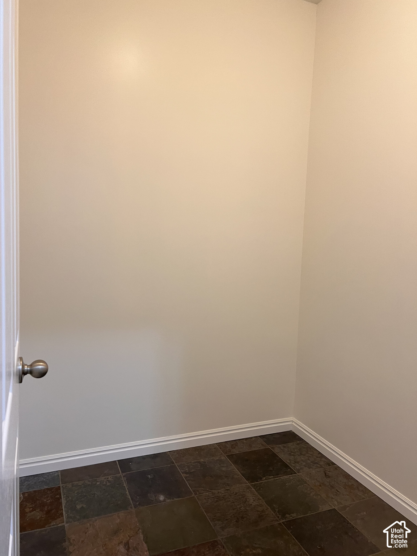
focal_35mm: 26
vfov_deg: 67.3
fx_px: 418
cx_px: 208
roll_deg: -2.1
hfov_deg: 53.1
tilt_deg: -5.4
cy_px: 278
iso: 100
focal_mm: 5.7
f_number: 1.5
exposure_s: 1/60
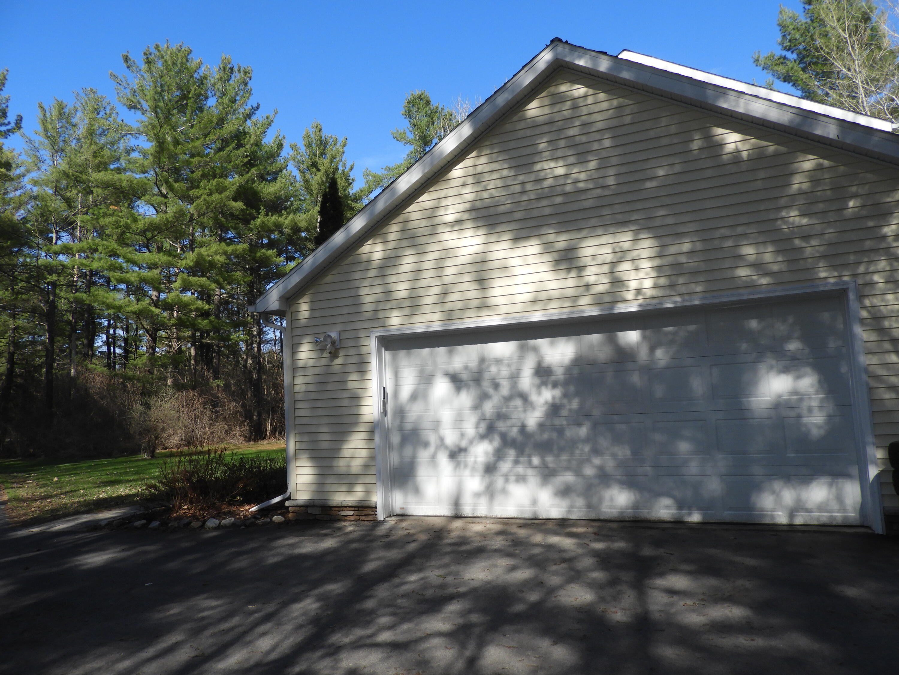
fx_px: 623
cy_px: 338
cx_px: 450
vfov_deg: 56.8
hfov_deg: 71.6
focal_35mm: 24
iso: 100
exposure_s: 1/800
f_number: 3.3
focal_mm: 4.3
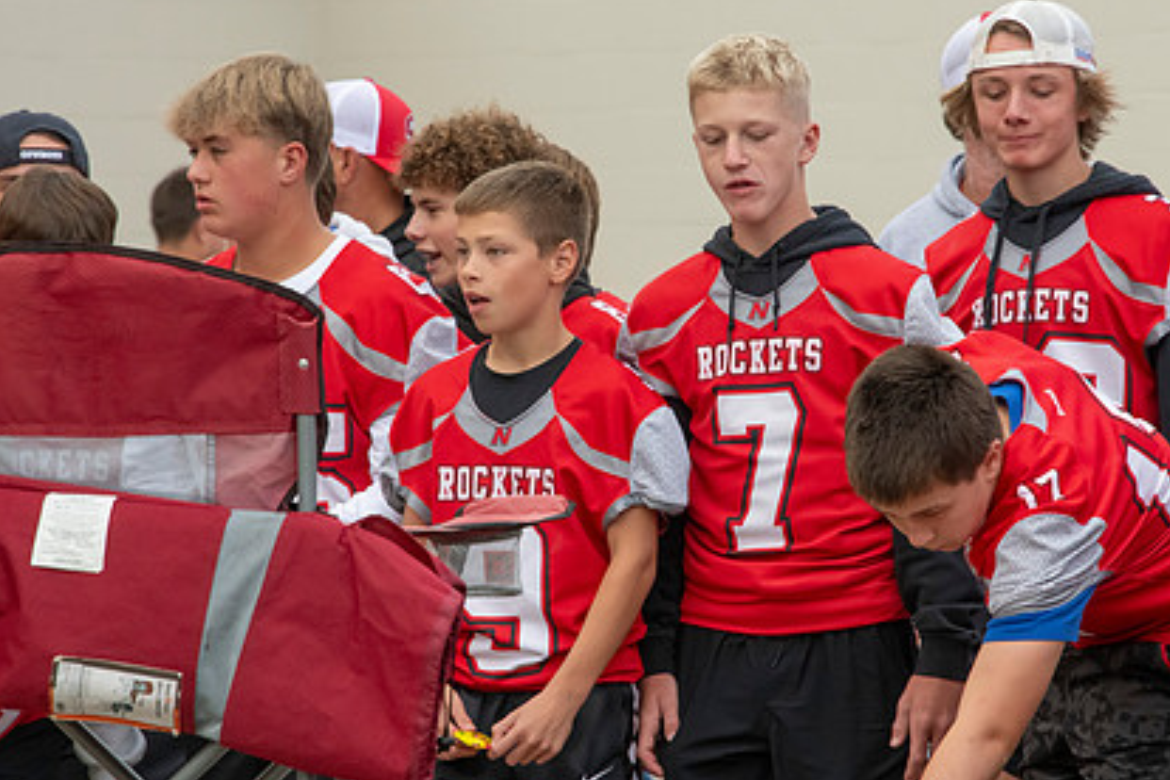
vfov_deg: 3.3
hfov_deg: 4.9
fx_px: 13649
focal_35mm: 420
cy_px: 377
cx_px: 613
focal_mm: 300
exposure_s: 1/400
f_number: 11
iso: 3200
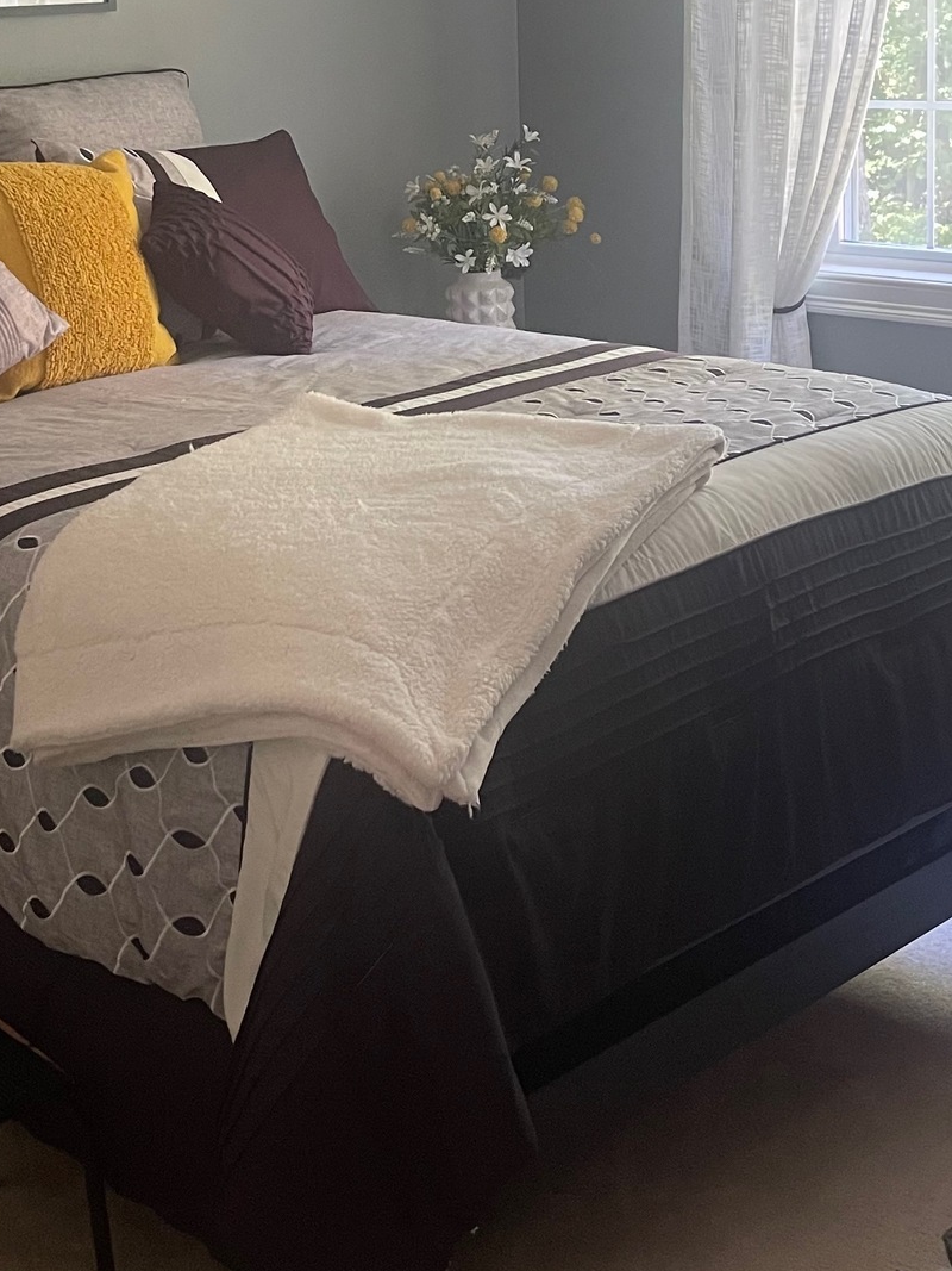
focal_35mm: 54
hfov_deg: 27.0
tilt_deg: -6.6
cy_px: 232
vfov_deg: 34.3
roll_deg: +2.1
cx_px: 430
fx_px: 1981
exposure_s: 1/60
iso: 250
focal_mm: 5.1
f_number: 1.6
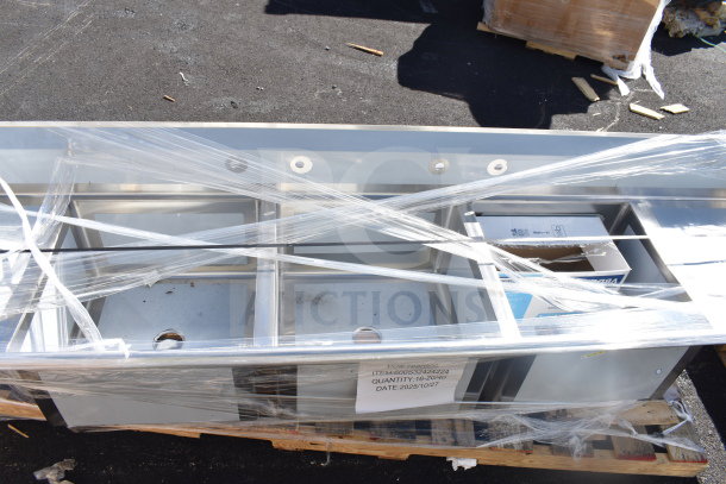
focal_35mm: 27
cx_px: 363
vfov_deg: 48.0
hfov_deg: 67.4
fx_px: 545
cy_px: 242
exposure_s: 1/250
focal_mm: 18
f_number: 8
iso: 200
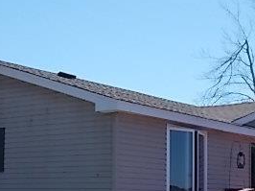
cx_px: 102
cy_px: 164
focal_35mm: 94
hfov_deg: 20.9
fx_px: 692
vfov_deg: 15.6
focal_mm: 6.9
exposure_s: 1/100
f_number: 9.8
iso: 80
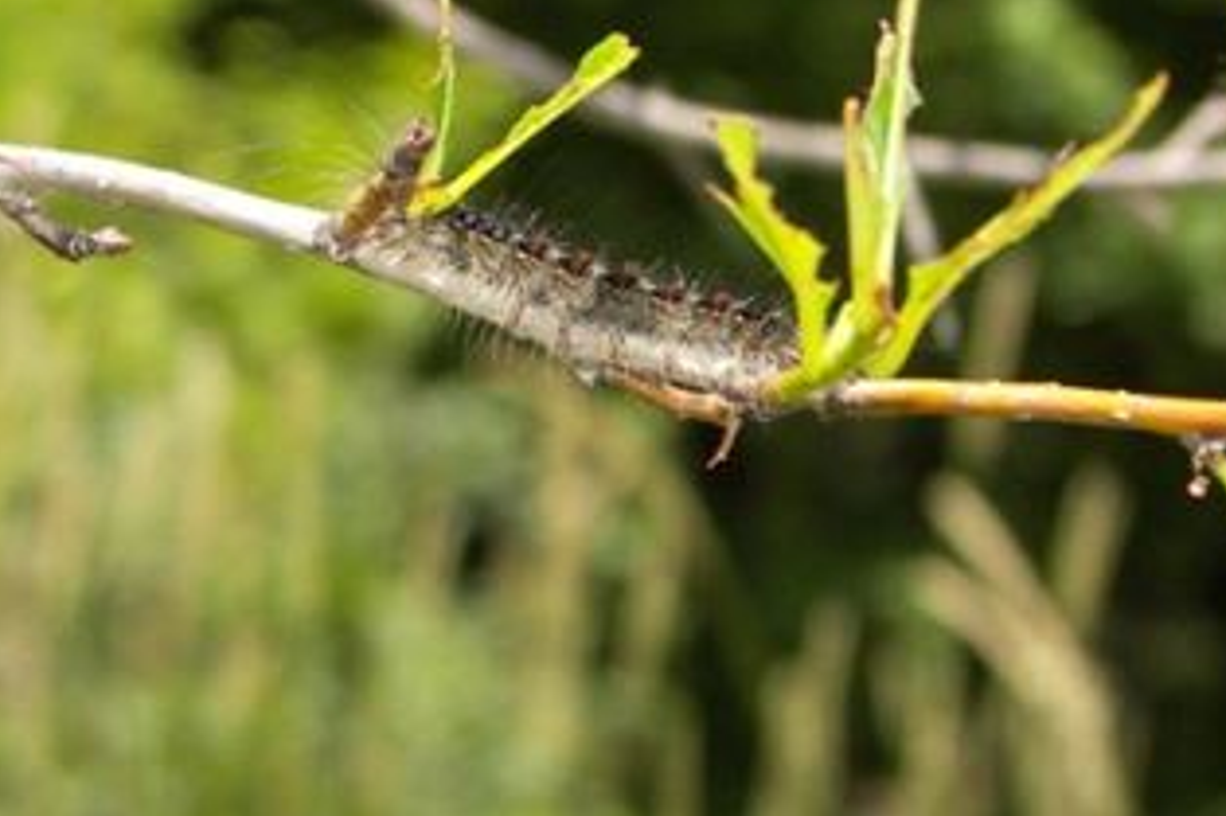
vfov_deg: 12.3
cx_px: 609
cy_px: 293
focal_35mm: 111
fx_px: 3778
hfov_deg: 18.4
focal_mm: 15.4
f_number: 3.2
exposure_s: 1/320
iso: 50
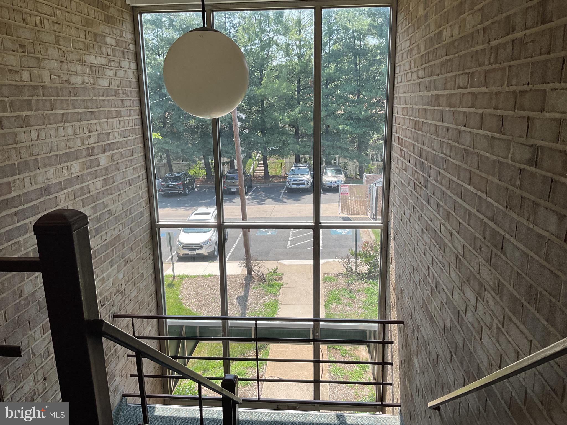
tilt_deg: -15.2
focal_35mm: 29
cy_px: 212
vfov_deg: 48.2
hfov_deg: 61.7
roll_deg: +1.1
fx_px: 475
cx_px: 284
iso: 16
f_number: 1.8
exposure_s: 1/409
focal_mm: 3
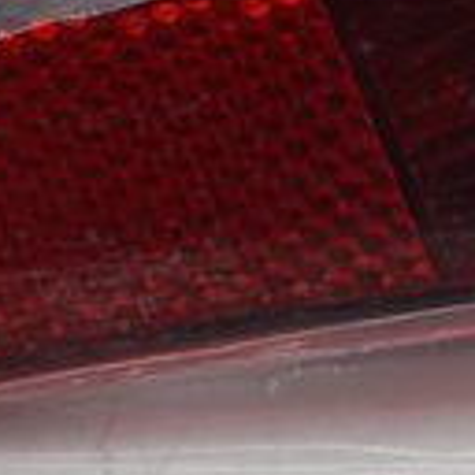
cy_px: 134
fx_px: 4442
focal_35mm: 286
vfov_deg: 6.1
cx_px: 542
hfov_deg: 6.1
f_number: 8
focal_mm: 45
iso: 100
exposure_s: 1/80
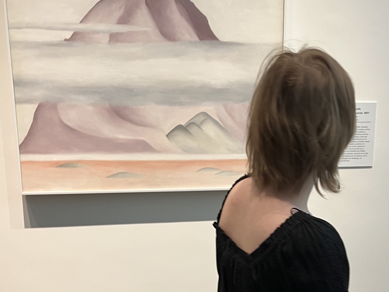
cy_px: 114
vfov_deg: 43.9
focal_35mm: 32
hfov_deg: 56.6
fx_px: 360
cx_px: 225
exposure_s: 1/60
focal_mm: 5.7
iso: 125
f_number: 1.5
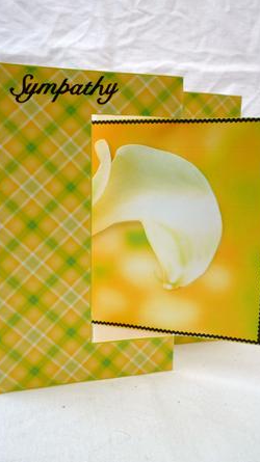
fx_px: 393
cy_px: 229
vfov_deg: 61.0
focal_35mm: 32
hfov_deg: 36.6
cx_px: 131
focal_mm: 5.2
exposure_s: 1/30
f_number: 3.3
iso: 80
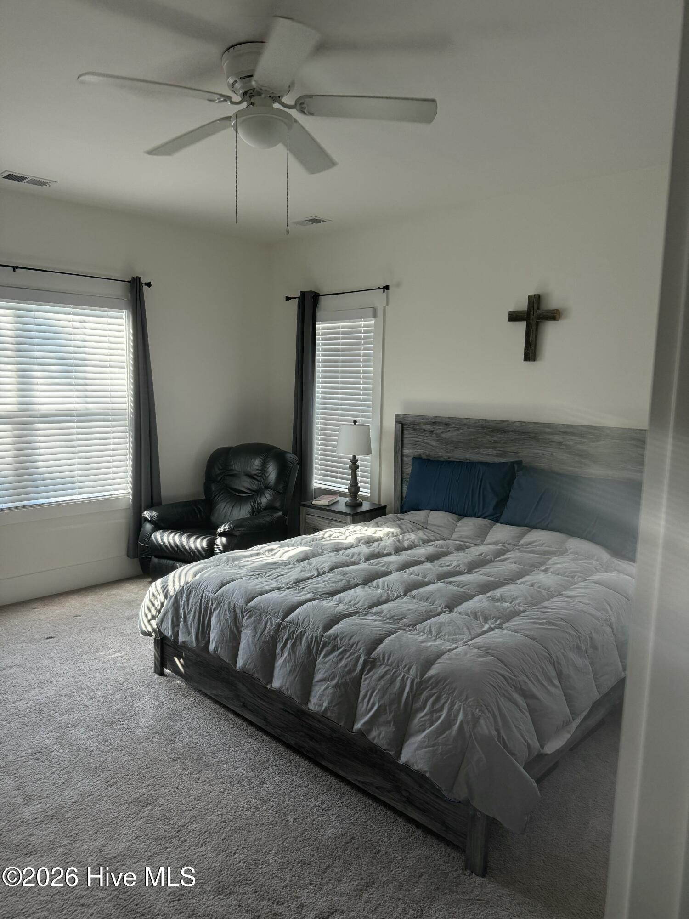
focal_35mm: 24
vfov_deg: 71.6
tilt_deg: -8.4
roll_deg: -1.2
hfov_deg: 56.8
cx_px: 344
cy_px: 460
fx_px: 637
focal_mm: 6.76
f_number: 1.78
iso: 200
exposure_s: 1/158
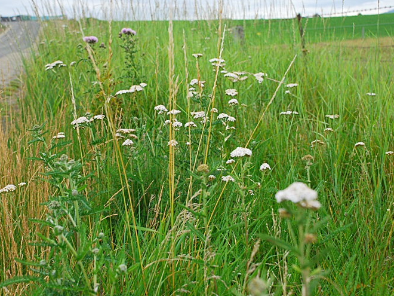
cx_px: 184
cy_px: 149
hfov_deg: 34.3
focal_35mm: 56
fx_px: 637
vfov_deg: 26.1
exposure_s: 1/250
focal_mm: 32
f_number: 6.3
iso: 400
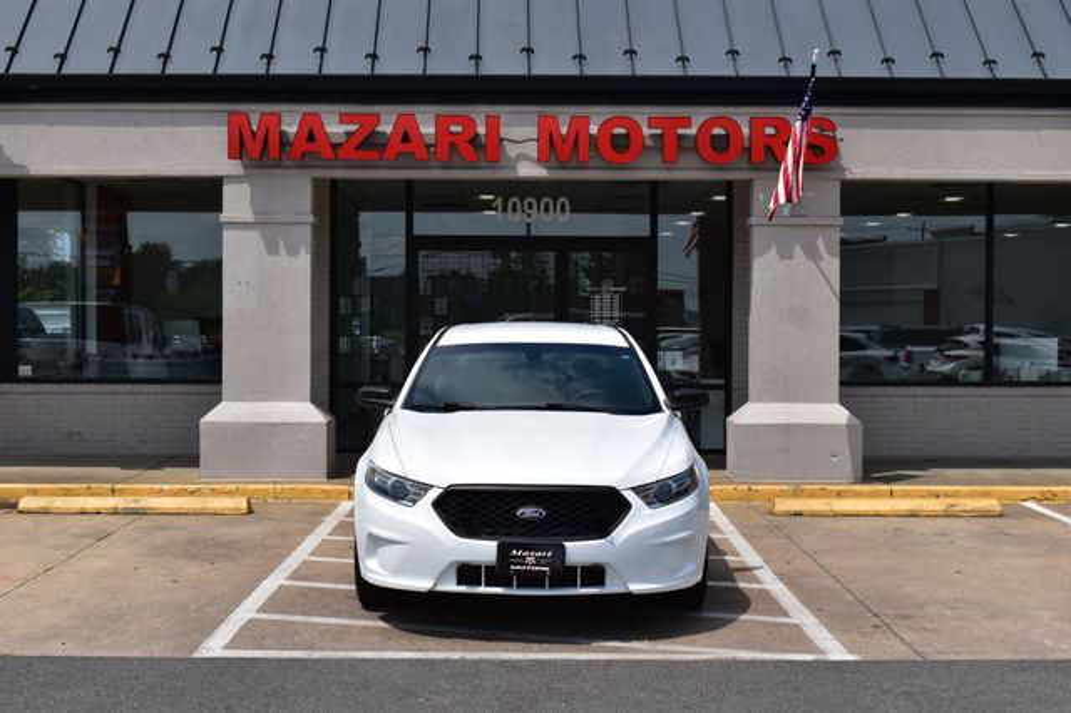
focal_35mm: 48
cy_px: 356
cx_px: 536
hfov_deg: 41.1
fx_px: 1427
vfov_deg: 28.0
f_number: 11
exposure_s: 1/500
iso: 200
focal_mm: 32
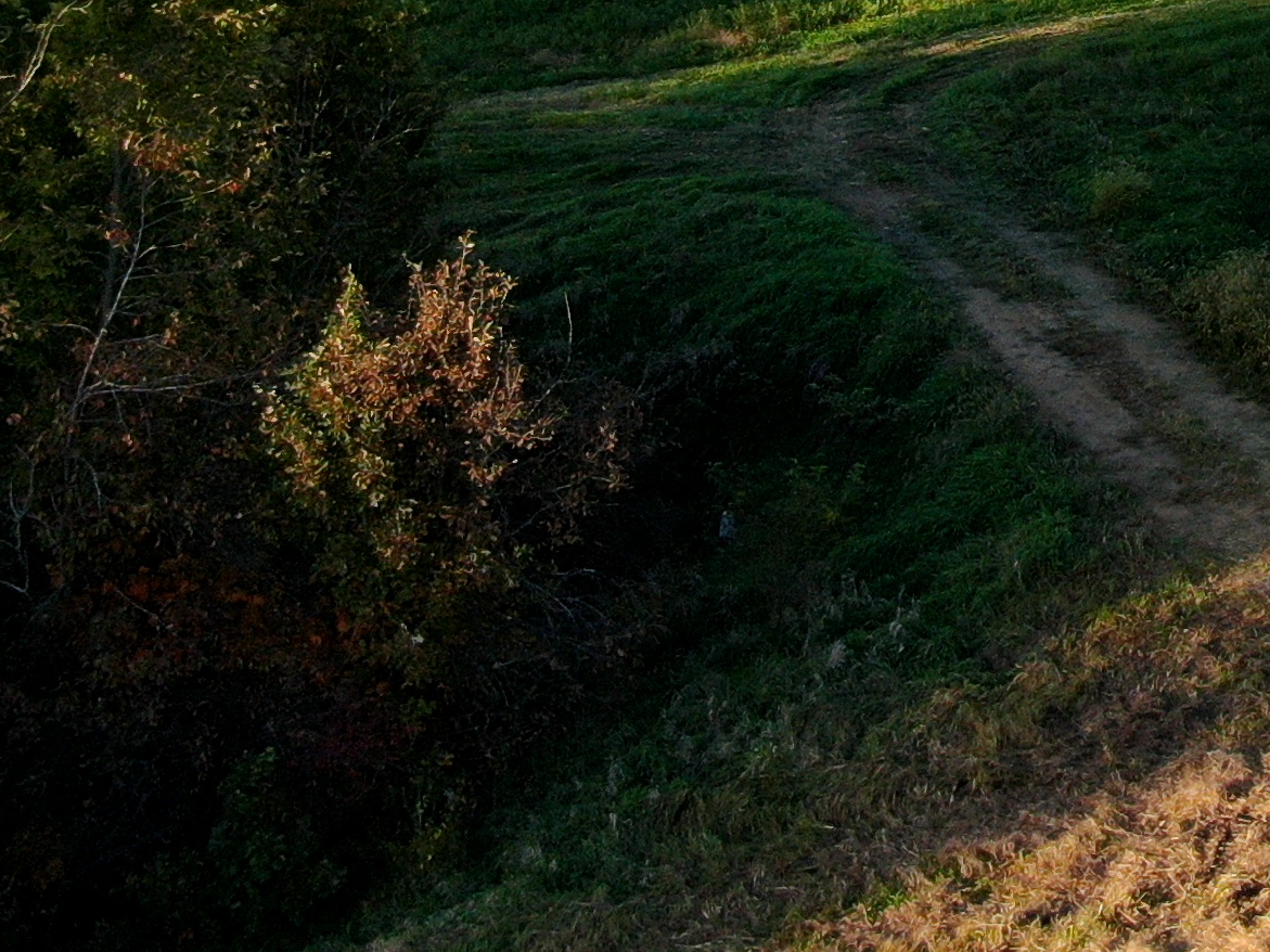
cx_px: 1339
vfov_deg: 17.2
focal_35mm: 82
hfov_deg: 22.7
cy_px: -197
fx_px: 3008
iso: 100
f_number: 2.8
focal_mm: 4.39
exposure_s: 1/500
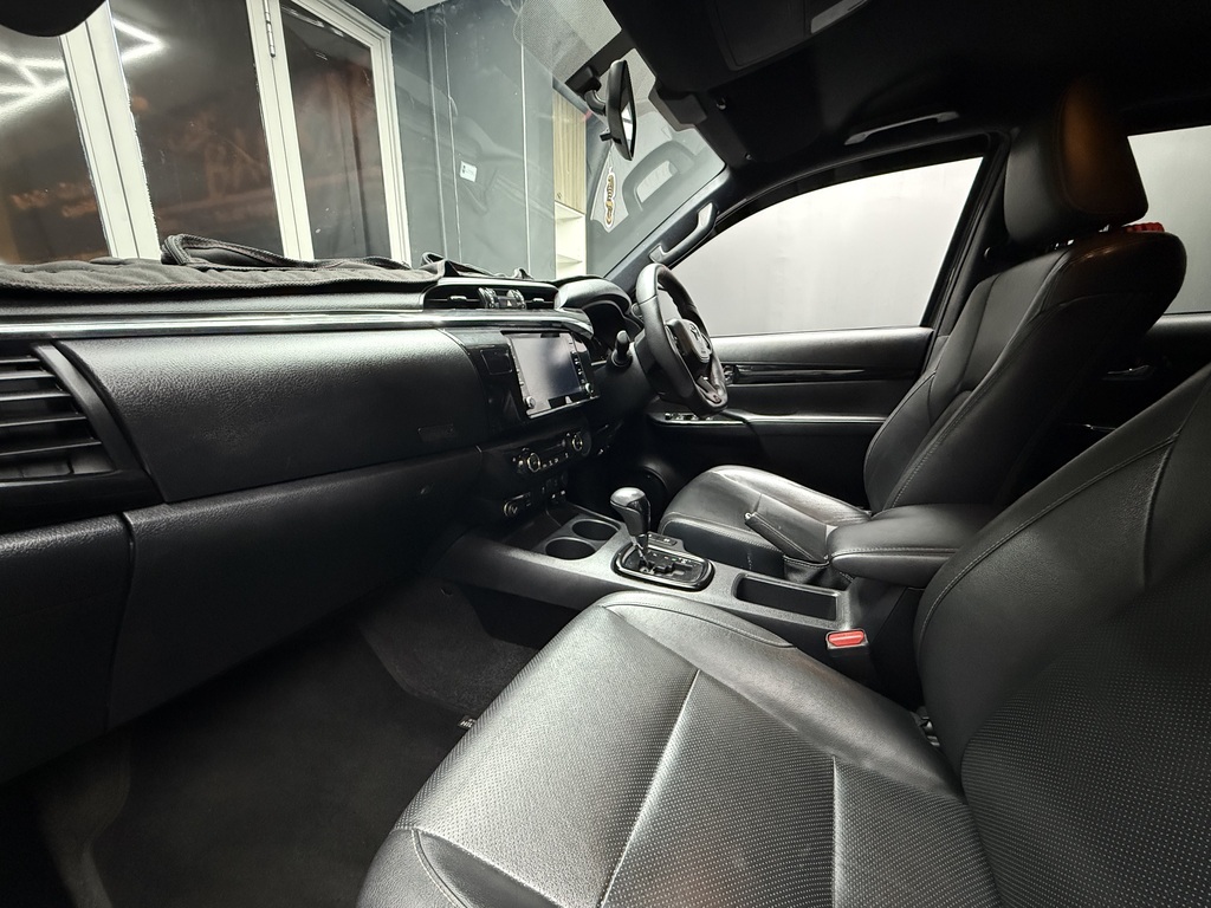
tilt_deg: -14.1
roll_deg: -0.2
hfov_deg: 102.1
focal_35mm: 14
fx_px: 490
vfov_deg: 85.7
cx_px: 606
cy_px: 454
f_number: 2.2
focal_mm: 2.22
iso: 1250
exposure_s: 1/33
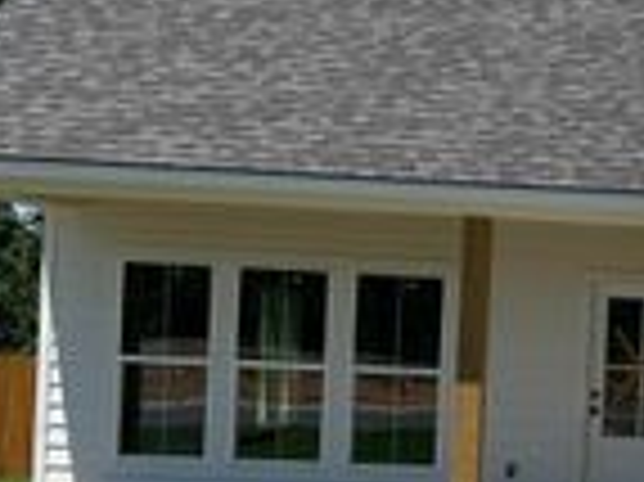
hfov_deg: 21.3
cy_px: 349
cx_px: 811
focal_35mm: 84
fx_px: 1561
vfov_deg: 17.5
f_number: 1.78
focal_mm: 6.86
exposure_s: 1/8197
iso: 80
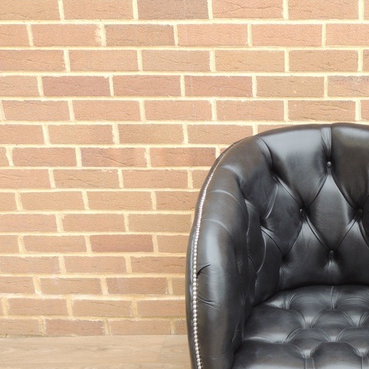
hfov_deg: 25.5
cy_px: 272
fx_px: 784
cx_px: 344
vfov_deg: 26.2
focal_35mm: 65
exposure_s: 1/60
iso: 100
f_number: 3.3
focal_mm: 6.2
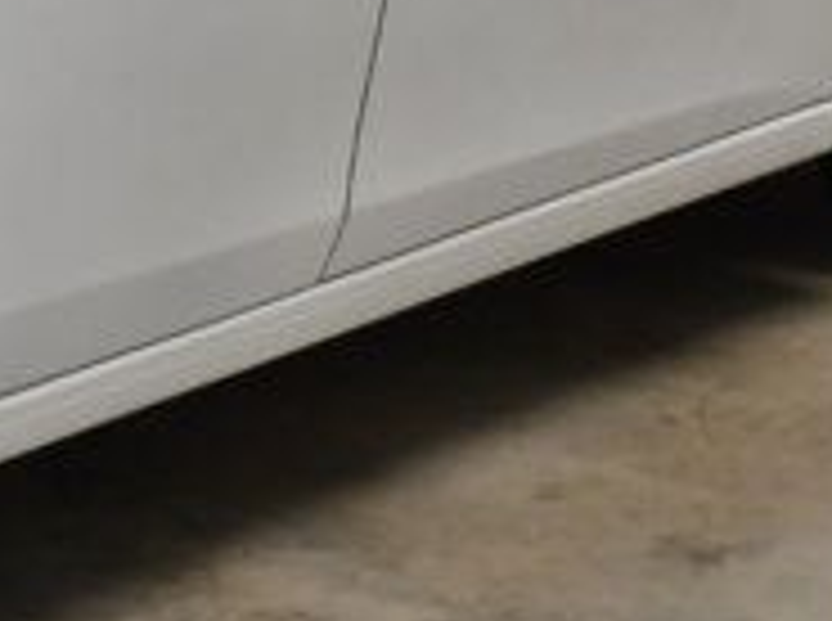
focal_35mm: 192
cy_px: -50
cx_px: -693
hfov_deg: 9.8
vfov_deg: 7.7
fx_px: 4606
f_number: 7.1
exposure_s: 1/200
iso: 400
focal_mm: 24
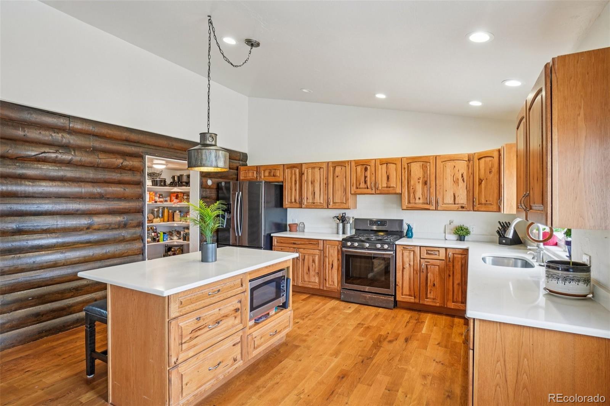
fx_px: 305
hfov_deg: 90.0
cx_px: 305
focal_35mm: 18
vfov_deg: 67.4
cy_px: 203
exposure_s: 1/10
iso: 400
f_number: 8
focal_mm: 12
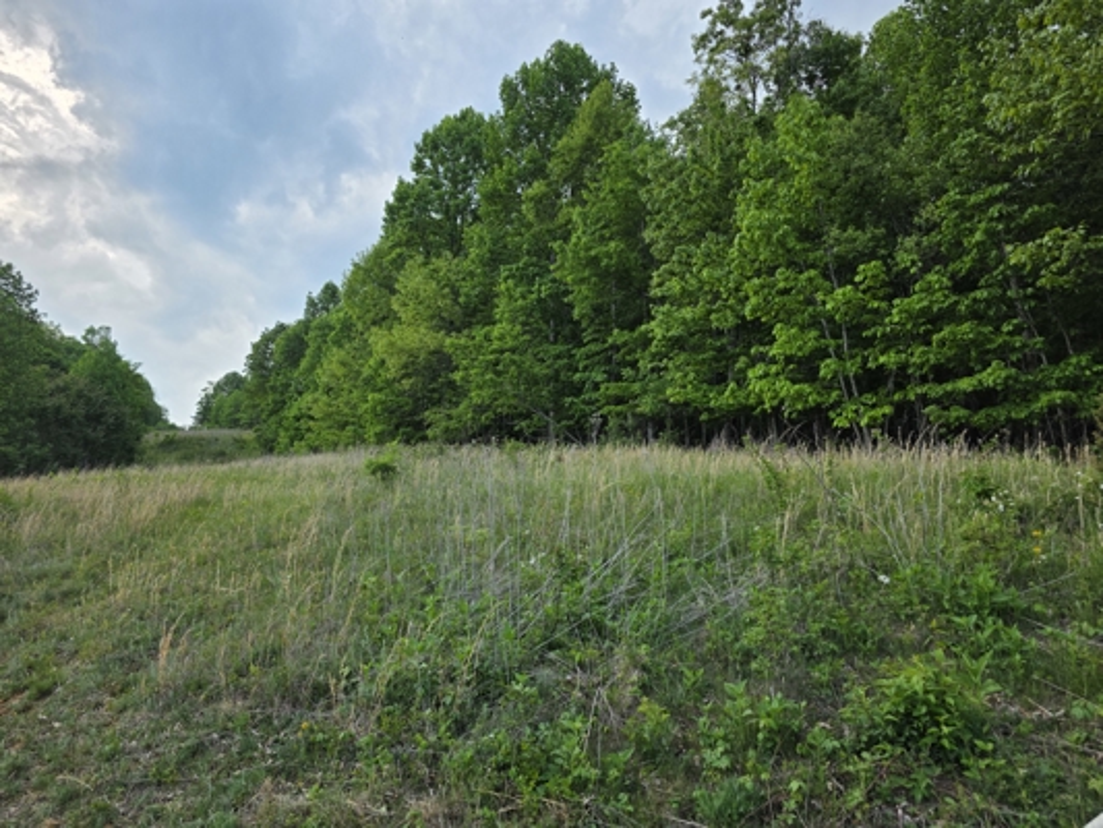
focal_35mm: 23
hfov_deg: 73.9
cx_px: 552
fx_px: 733
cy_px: 414
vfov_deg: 58.9
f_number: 1.7
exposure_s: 1/1704
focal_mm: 6.3
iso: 80
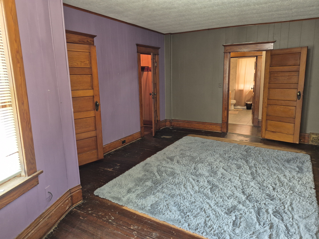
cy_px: 120
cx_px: 160
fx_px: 212
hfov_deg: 73.9
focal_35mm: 23
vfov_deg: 58.9
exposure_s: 1/120
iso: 400
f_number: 1.8
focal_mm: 5.4
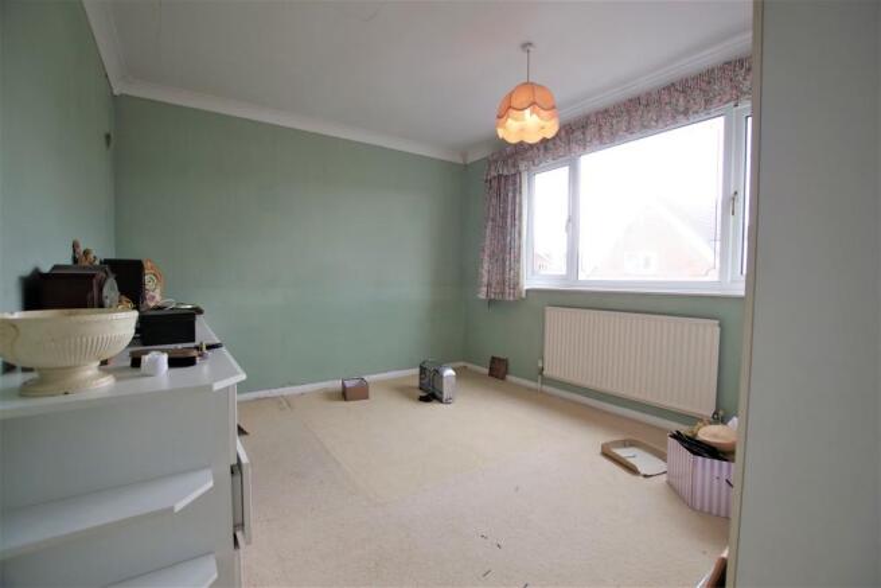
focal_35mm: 15
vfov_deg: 77.4
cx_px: 440
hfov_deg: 100.4
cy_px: 294
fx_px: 367
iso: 200
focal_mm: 10
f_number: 4
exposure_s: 1/40
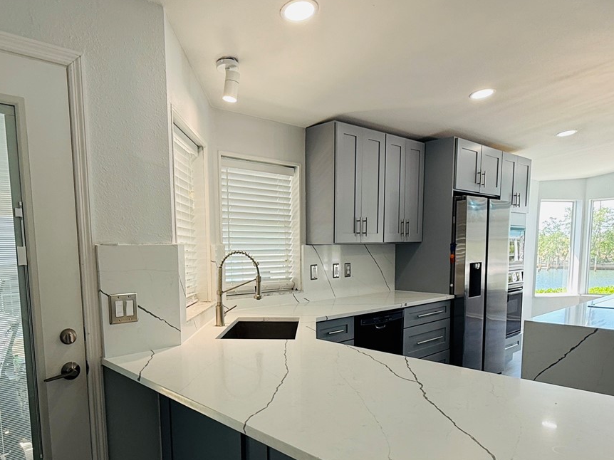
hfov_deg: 67.1
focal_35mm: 26
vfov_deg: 52.1
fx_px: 461
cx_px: 269
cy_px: 304
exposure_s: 1/99
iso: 64
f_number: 2.2
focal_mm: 2.22
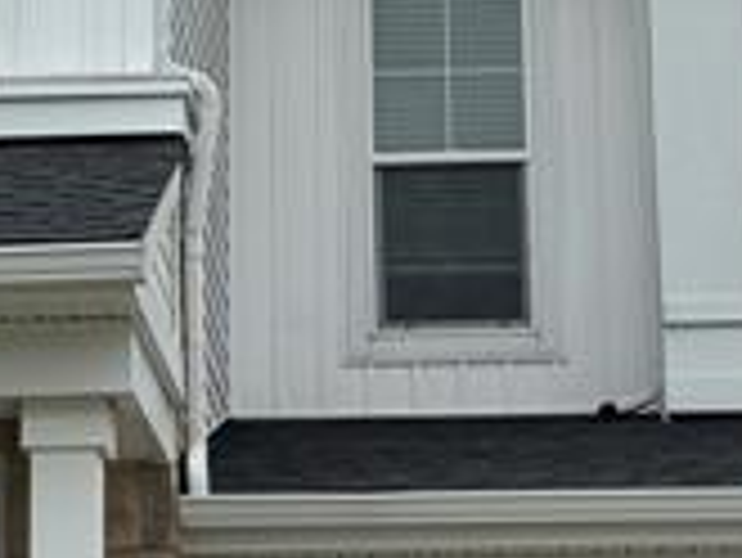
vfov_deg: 10.0
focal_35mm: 149
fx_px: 3196
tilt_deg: +14.0
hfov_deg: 13.2
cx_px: 301
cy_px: 207
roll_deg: +0.5
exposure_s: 1/4608
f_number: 1.78
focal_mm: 6.76
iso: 80
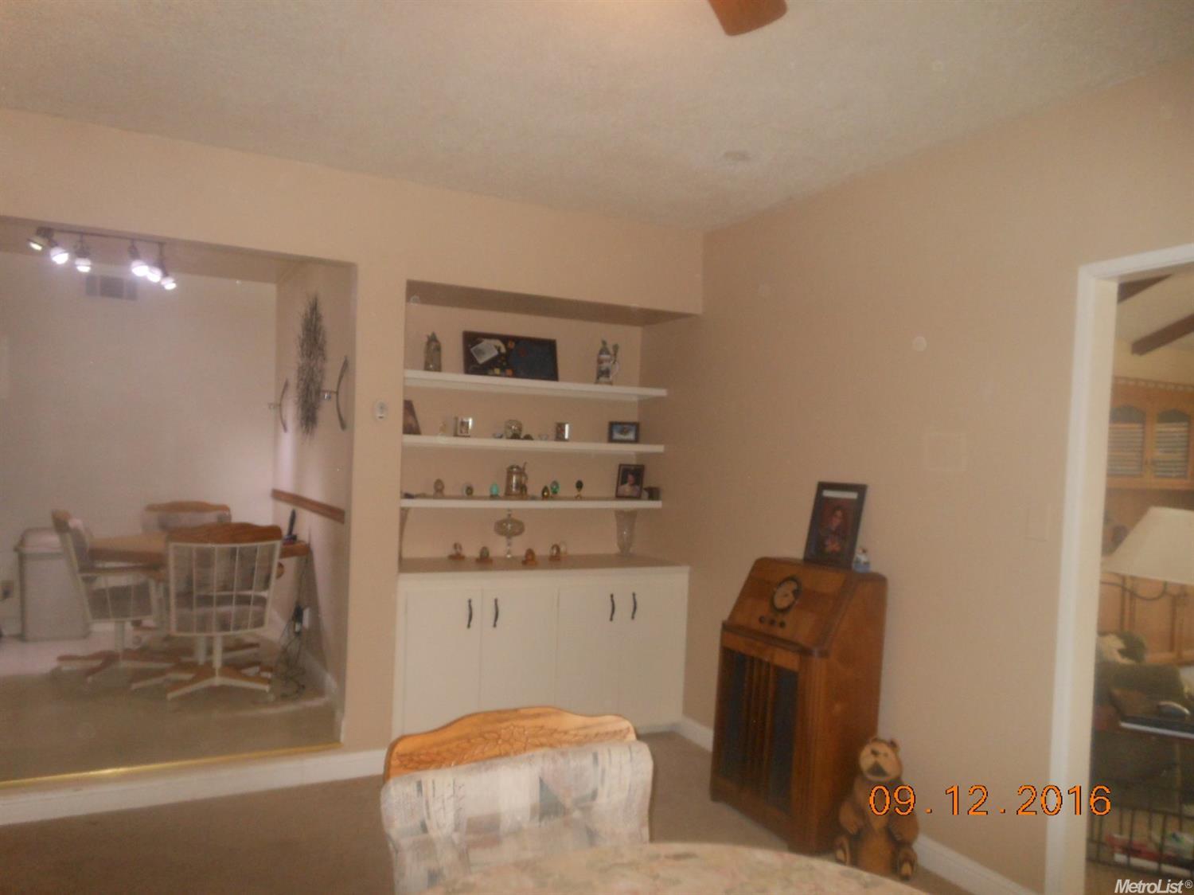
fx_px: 862
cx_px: 597
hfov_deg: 69.4
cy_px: 448
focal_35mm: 25
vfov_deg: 54.9
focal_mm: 4.5
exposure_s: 1/25
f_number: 3.2
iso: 250
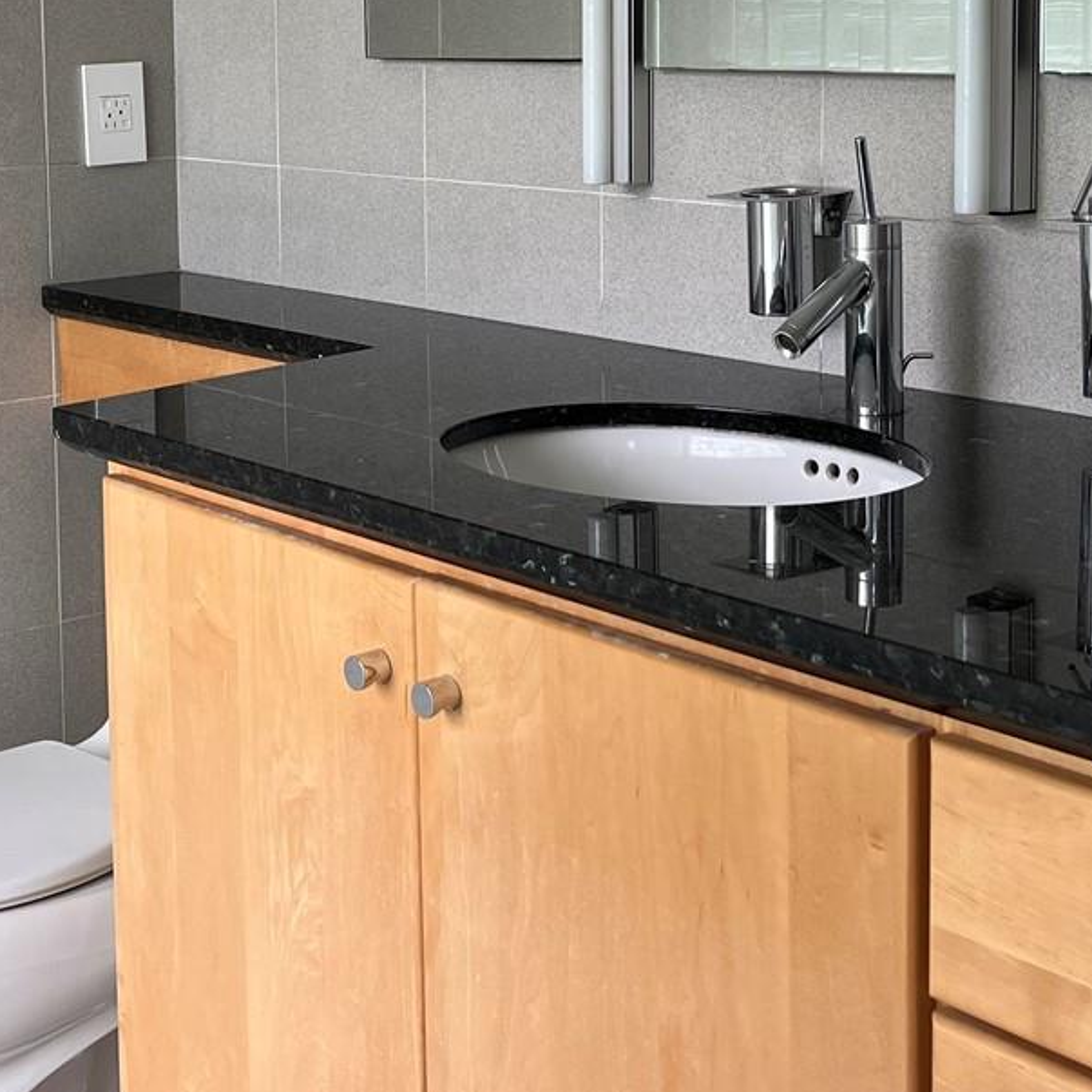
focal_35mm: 61
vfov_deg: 27.6
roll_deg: +0.7
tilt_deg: -5.9
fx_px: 2177
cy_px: 206
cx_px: 395
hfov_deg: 28.0
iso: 64
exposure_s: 1/122
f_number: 1.6
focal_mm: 5.1
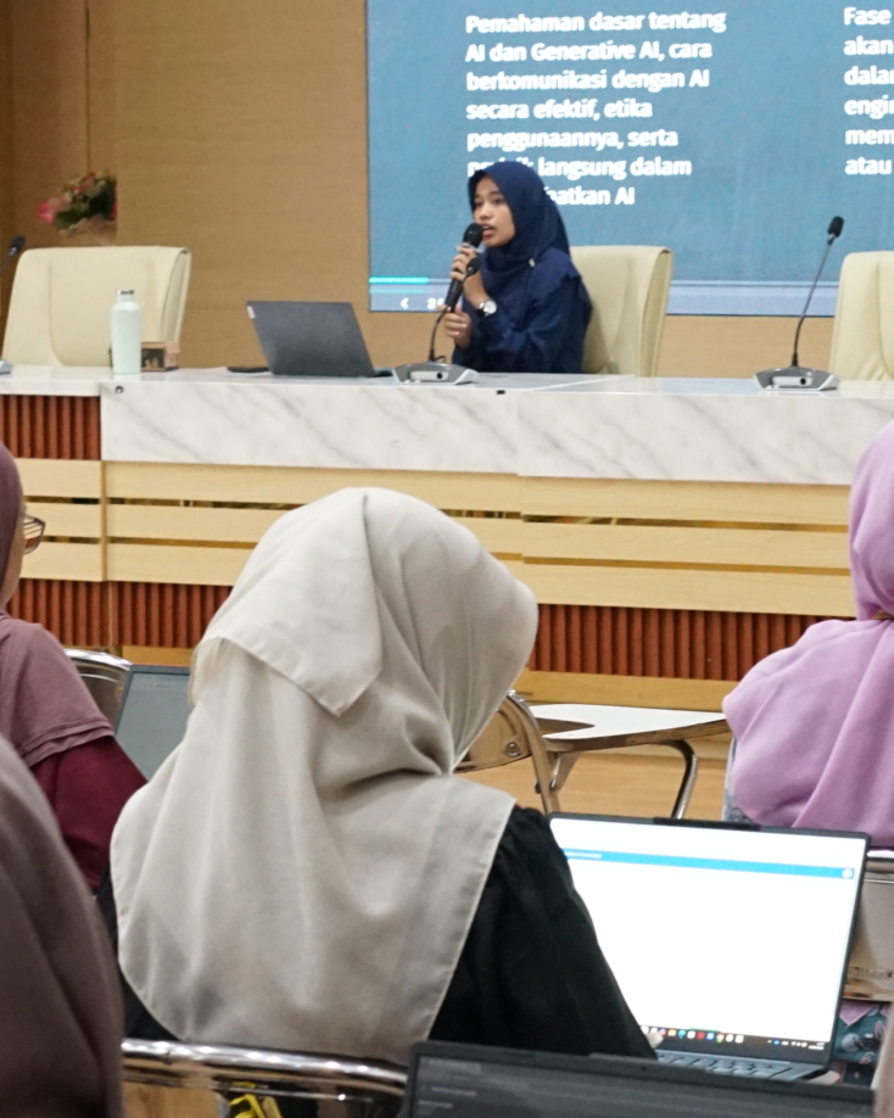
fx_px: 4764
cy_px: 107
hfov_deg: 10.7
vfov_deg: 13.3
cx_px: 279
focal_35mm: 144
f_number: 7.1
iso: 4000
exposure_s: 1/30
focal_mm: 55
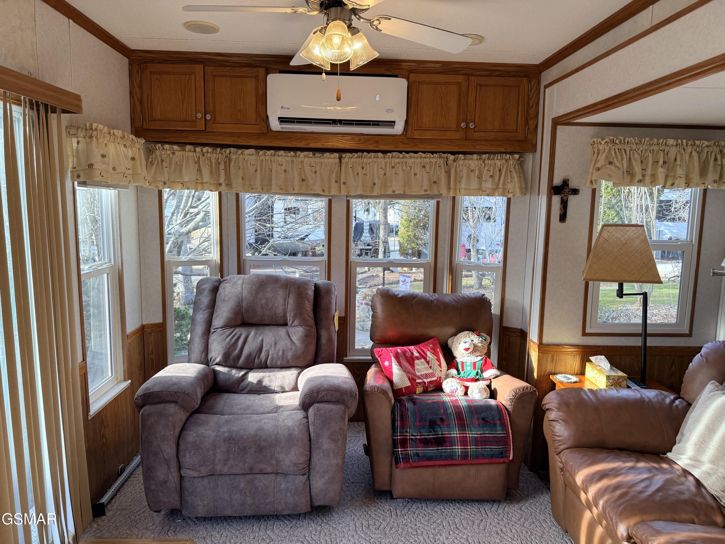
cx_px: 362
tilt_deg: -7.3
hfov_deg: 71.6
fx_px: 503
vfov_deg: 56.8
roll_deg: -0.2
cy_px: 272
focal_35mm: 24
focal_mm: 6.76
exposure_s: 1/211
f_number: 1.78
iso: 100
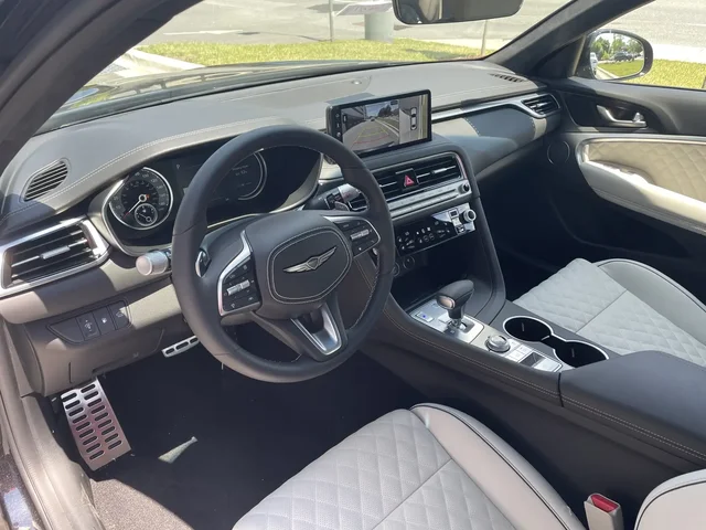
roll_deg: +3.0
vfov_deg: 53.1
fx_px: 530
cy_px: 265
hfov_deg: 67.3
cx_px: 353
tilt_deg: -32.0
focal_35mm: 26
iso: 32
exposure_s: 1/177
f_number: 1.6
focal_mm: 4.2
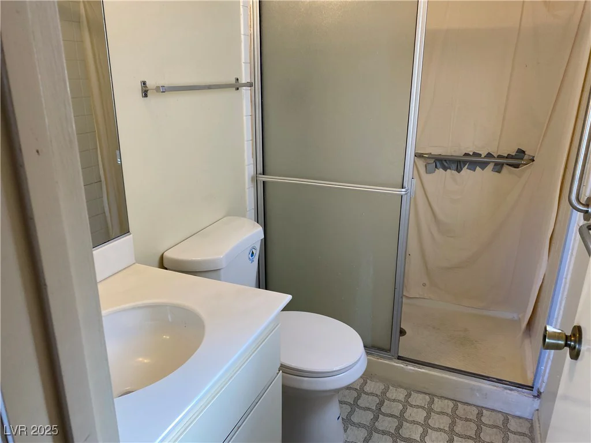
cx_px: 296
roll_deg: -1.1
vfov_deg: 53.1
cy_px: 222
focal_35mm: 26
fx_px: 444
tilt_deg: -18.6
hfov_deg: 67.3
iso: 64
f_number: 1.8
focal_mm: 4.25
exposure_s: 1/60
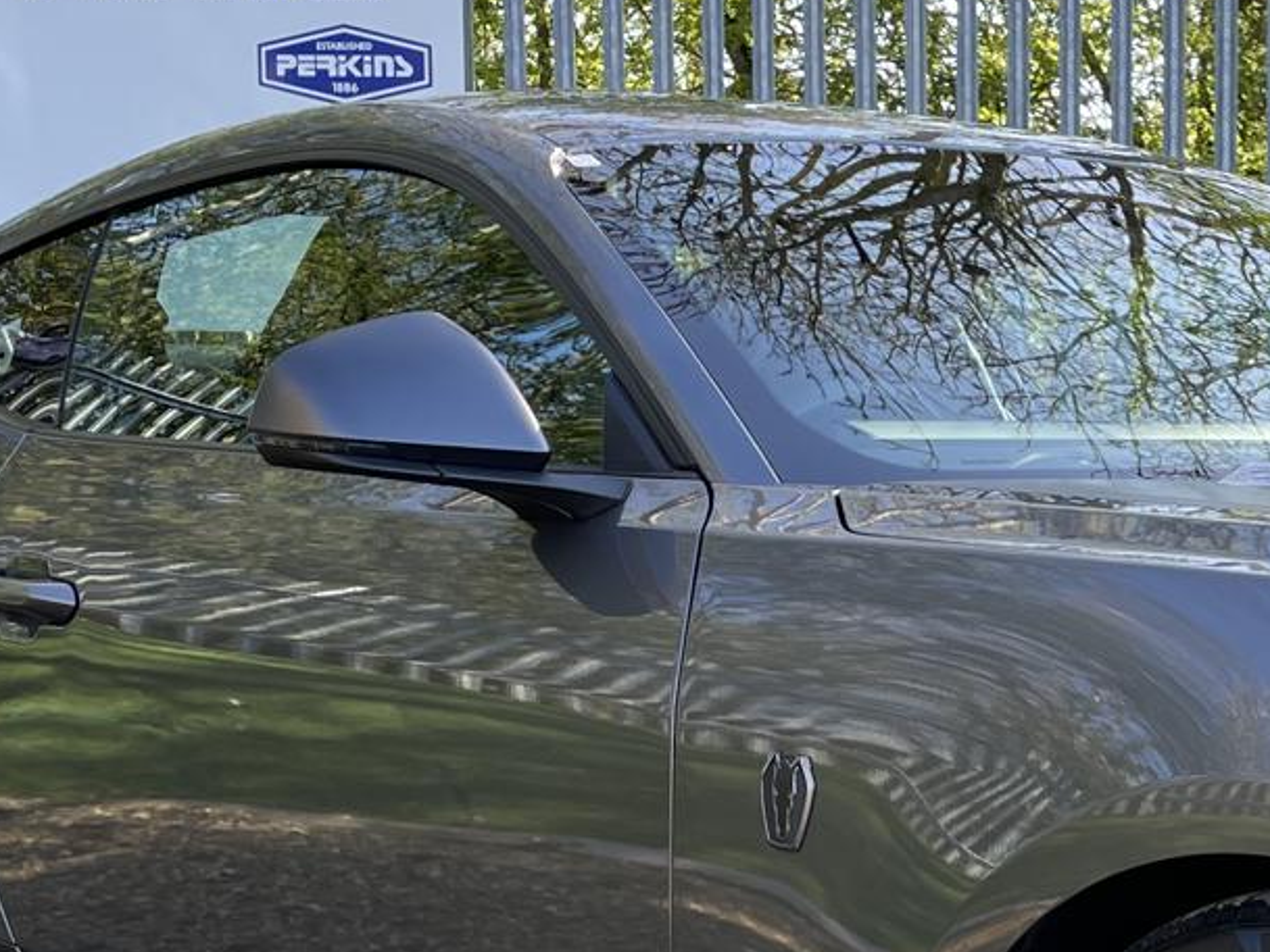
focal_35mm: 86
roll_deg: -0.4
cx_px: 1291
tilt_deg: -9.2
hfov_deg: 21.9
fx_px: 3156
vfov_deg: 16.8
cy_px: 944
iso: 32
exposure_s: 1/254
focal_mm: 4.2
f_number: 1.6
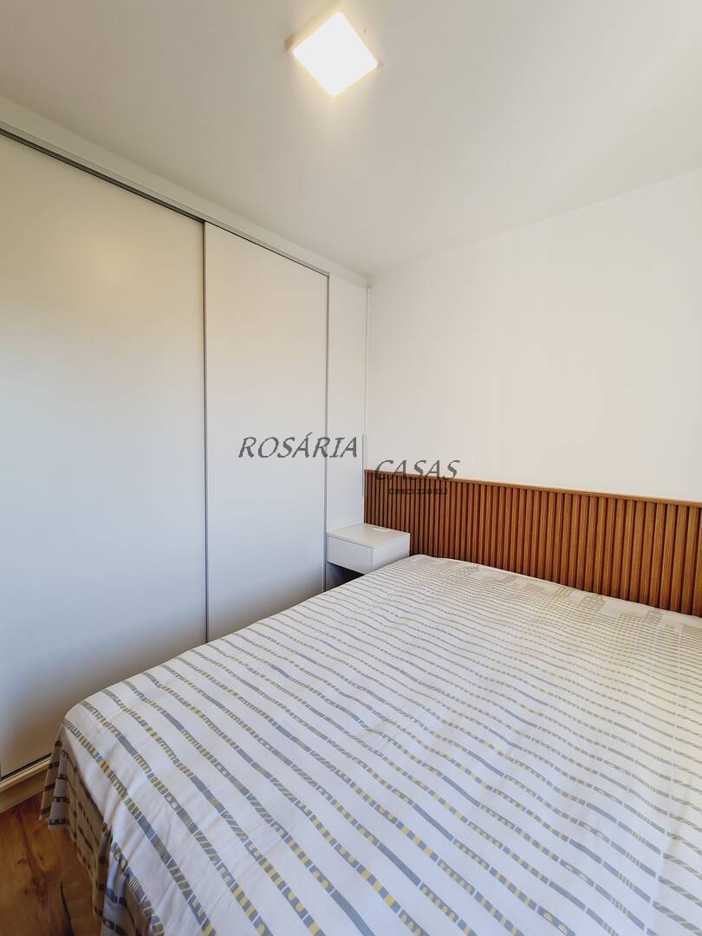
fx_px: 352
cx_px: 351
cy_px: 468
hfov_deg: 89.9
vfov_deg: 106.2
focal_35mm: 13
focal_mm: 2.2
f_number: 2.2
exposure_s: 1/60
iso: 64
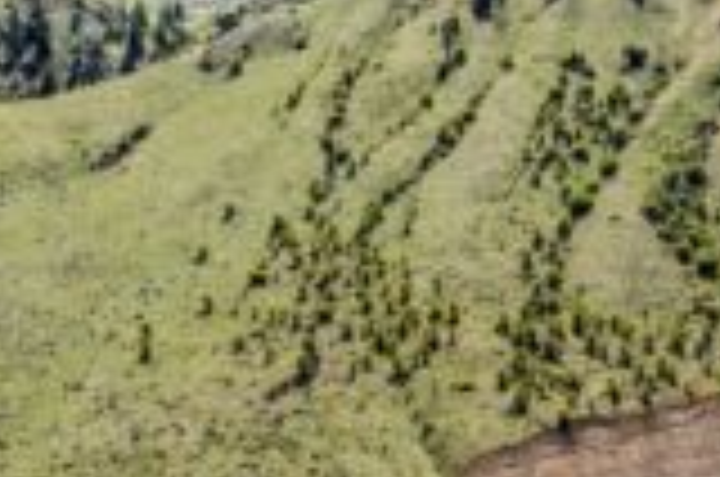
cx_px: 752
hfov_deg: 32.7
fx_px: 1098
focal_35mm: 55
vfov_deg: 24.4
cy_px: 302
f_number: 2.8
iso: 100
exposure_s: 1/5000
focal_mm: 8.38
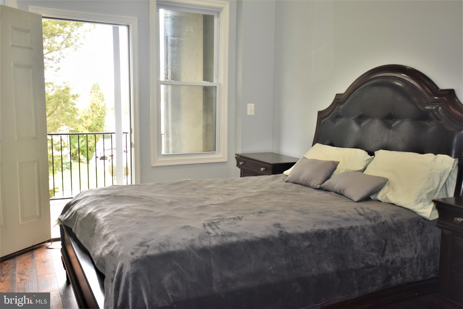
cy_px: 154
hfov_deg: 57.2
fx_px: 424
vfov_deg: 40.0
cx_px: 232
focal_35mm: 33
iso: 400
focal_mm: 22
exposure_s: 1/50
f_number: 4.5
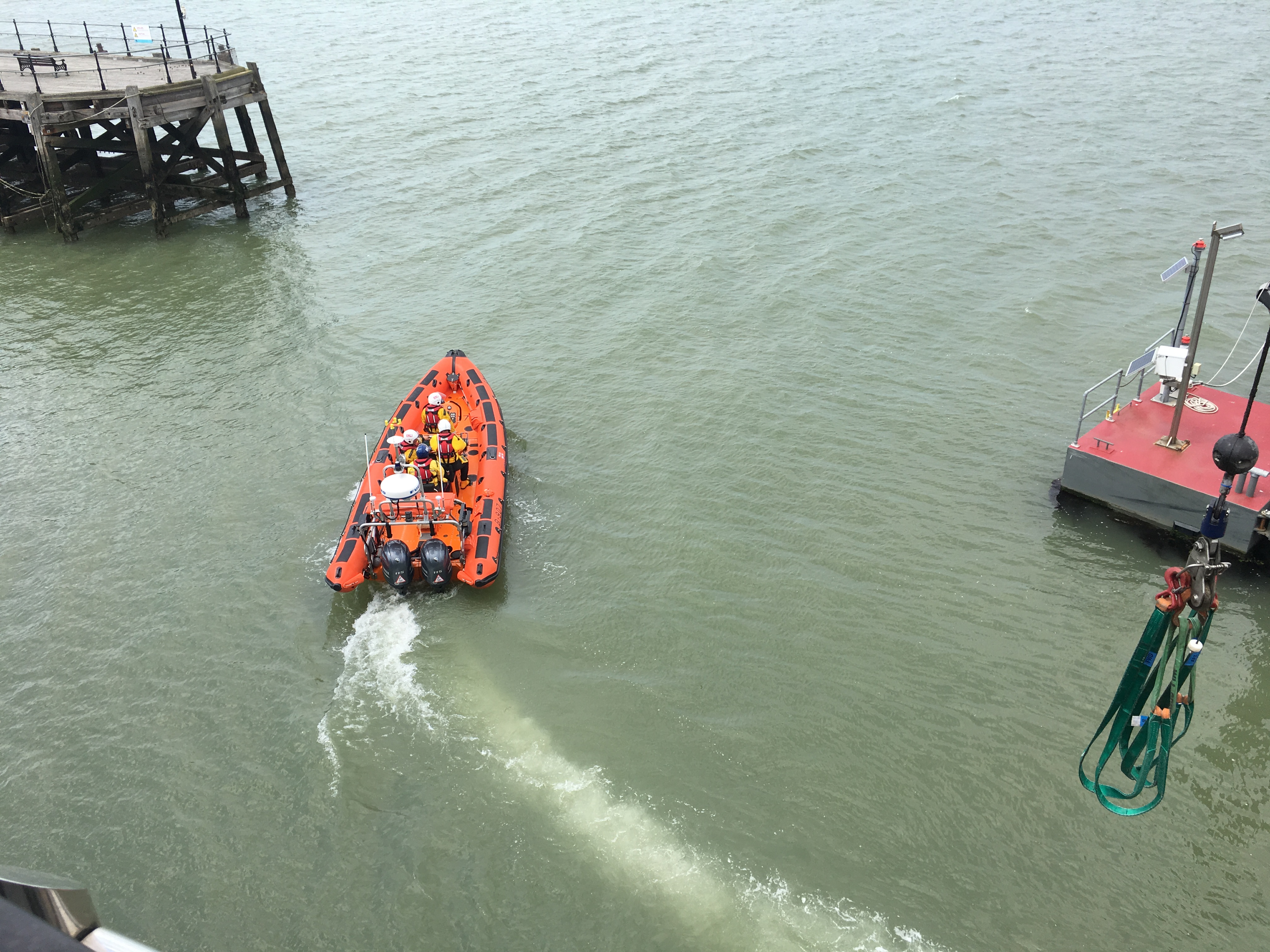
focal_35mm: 29
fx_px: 1064
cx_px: 635
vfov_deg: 48.2
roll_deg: +1.2
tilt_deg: -29.6
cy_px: 476
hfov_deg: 61.7
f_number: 2.2
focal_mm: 4.15
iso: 25
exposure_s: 1/974
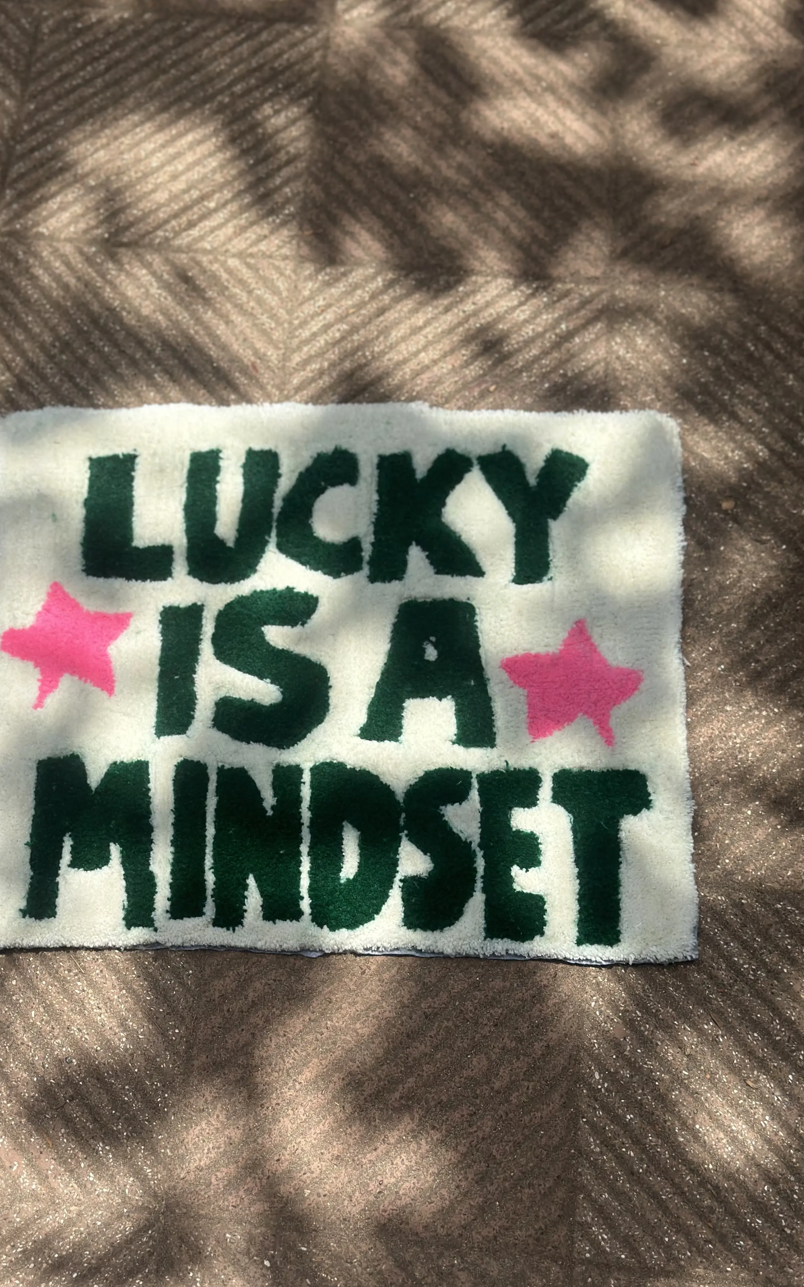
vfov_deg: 39.6
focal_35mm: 51
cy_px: 644
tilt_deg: -62.5
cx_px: 323
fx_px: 1788
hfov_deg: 25.3
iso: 80
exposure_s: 1/4785
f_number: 1.78
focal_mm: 6.86
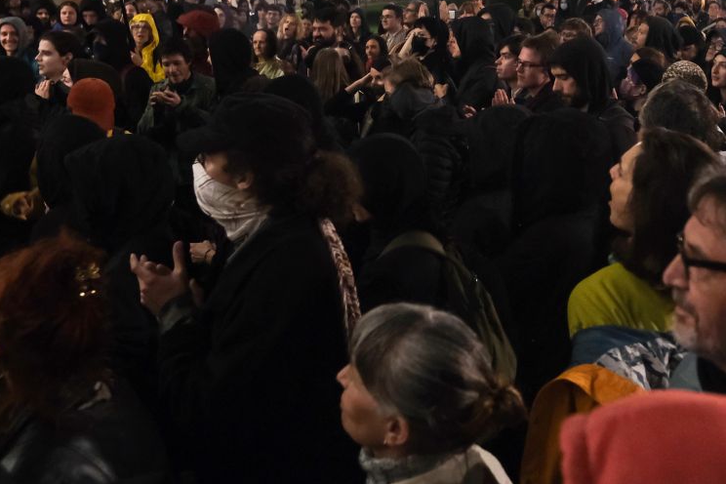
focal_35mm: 43
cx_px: 493
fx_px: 867
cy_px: 84
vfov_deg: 30.3
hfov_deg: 44.7
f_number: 1.8
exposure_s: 1/160
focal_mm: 13
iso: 3200
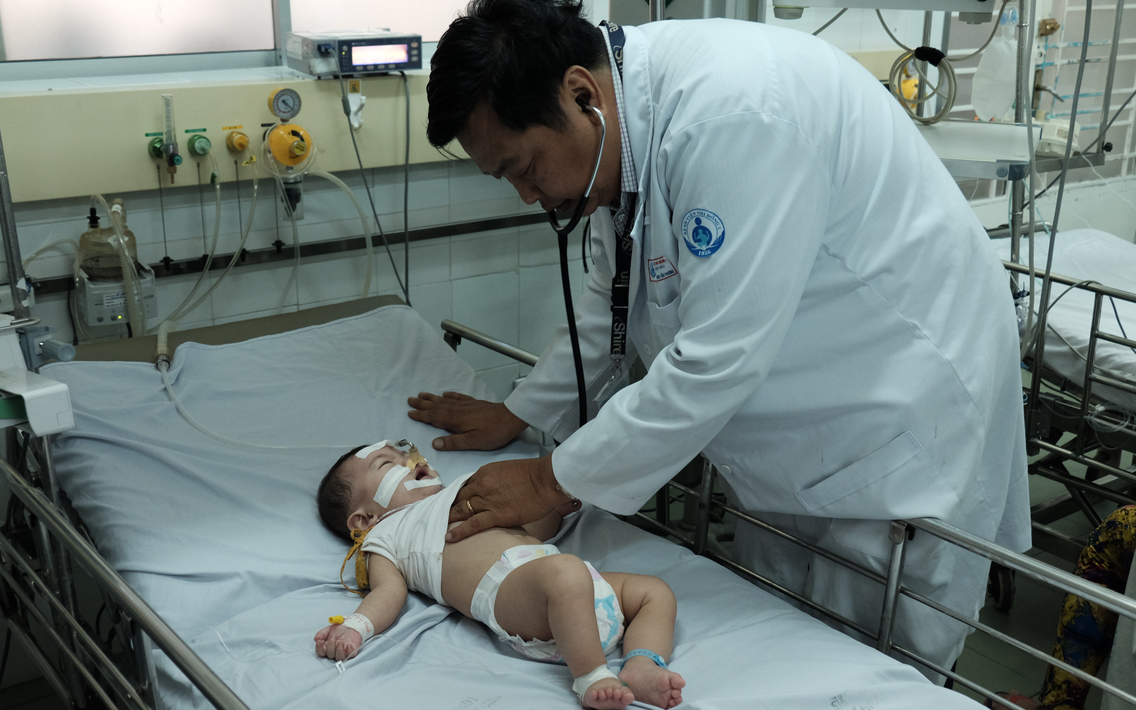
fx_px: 1207
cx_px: 570
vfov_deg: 32.8
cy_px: 362
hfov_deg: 50.4
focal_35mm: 39
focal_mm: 25.4
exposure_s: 1/60
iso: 2000
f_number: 4.5
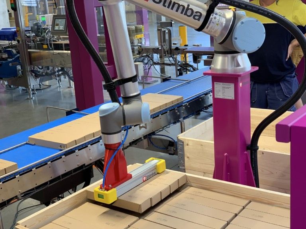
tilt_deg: -15.7
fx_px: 460
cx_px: 153
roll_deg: +4.1
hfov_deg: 36.8
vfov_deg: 28.0
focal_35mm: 52
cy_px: 114
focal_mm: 6
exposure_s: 1/49
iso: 80
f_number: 2.4
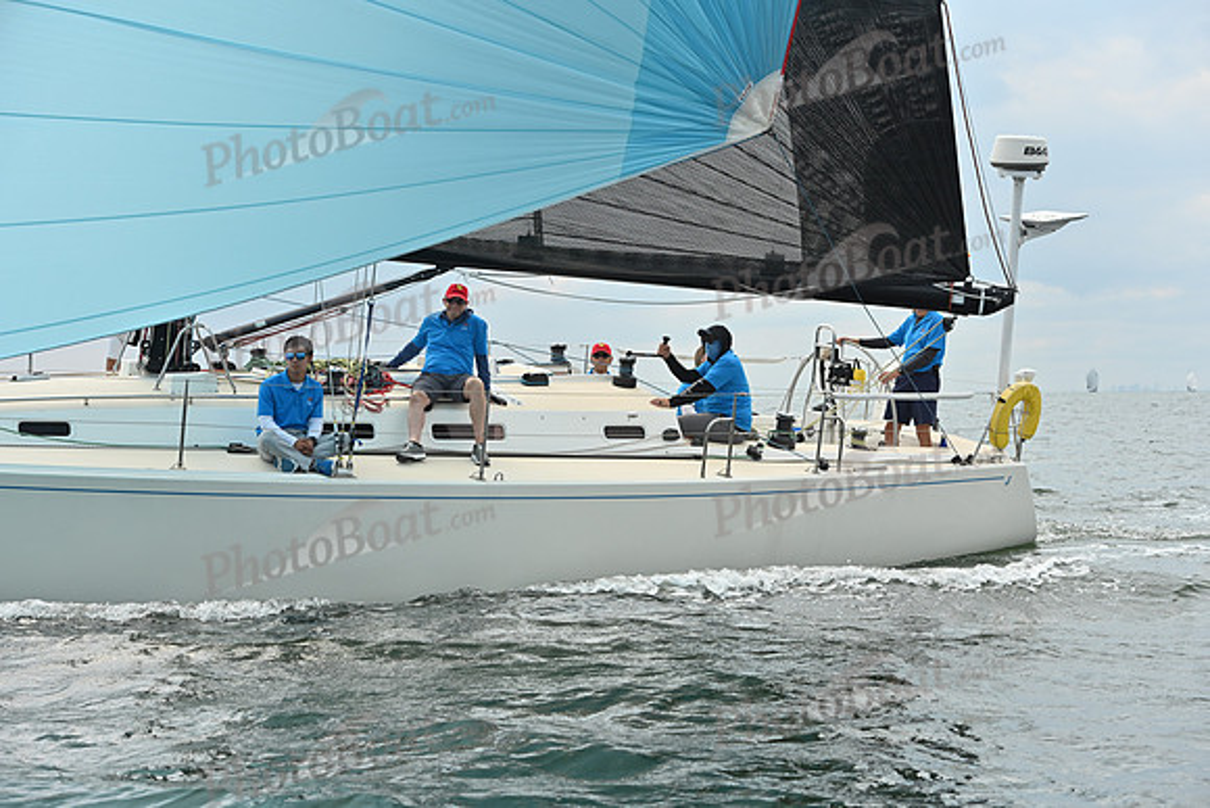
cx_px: 605
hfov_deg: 28.8
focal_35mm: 70
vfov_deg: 19.5
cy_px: 404
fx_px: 2353
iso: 320
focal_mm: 70
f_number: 7.1
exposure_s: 1/1600
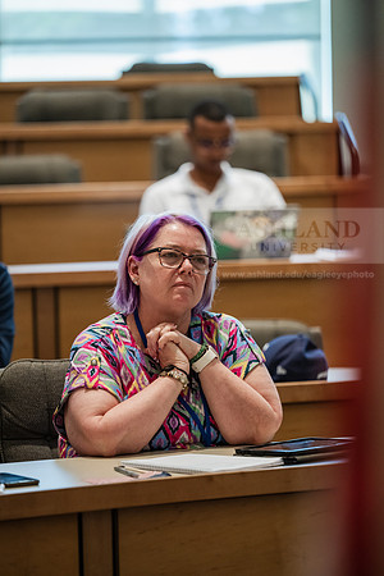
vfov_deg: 13.7
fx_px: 2400
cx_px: 192
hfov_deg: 9.1
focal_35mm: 150
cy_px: 288
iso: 2500
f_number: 2.8
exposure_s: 1/320
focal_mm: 150
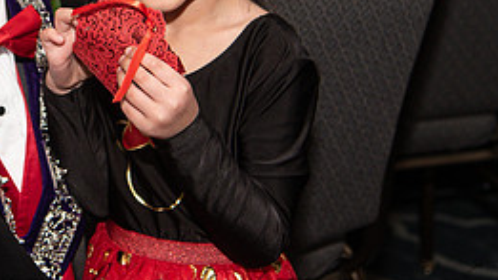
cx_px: -10
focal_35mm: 107
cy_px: 3
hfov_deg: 19.4
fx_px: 1413
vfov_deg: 11.2
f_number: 4
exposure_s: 1/200
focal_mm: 46
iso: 800
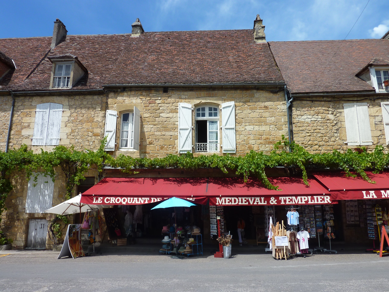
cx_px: 194
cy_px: 146
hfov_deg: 69.4
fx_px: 281
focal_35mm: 25
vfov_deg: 54.9
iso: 80
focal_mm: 4.1
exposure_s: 1/500
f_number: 4.5
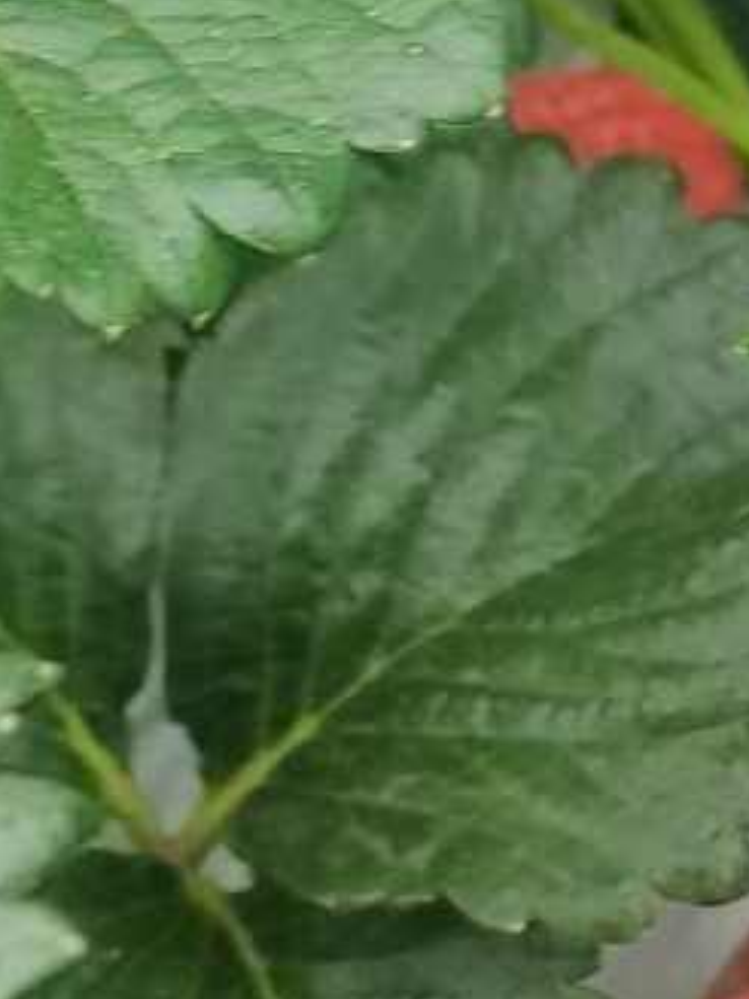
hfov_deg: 10.1
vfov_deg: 13.6
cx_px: 1057
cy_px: 982
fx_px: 4126
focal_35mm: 143
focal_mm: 5.58
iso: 200
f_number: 1.8
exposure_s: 1/50
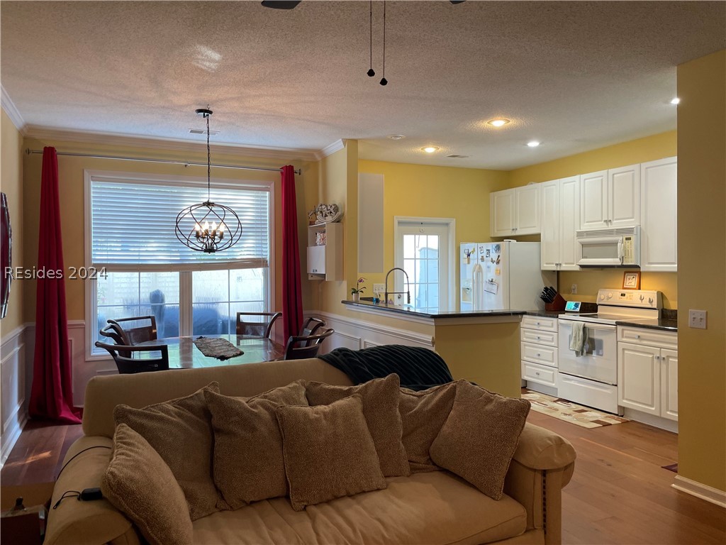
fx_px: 545
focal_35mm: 26
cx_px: 363
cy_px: 272
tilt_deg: +0.5
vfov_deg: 53.1
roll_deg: +1.0
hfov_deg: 67.3
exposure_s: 1/60
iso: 80
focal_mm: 4.2
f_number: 1.6
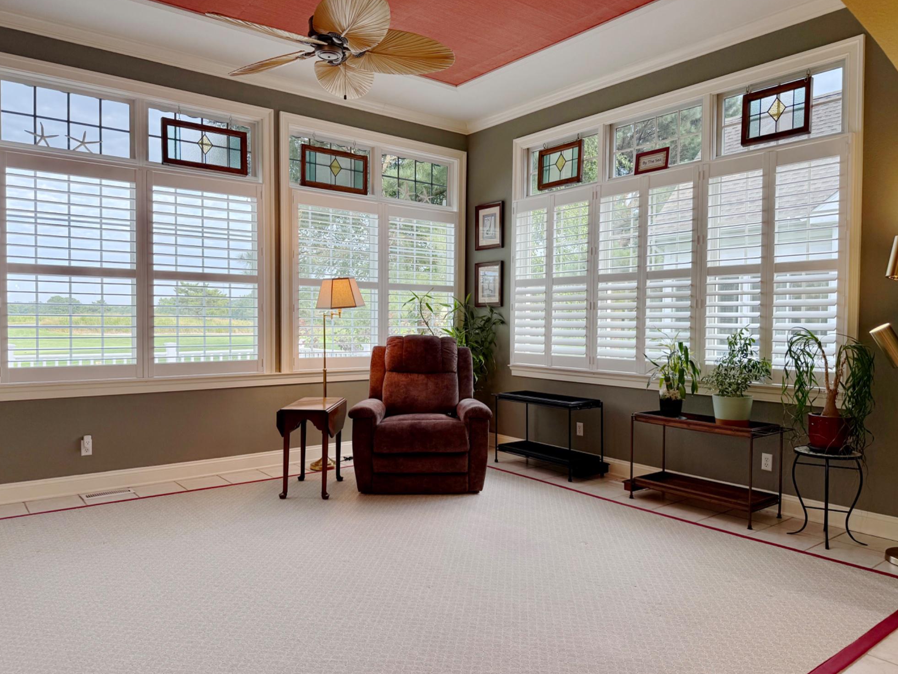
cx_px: 439
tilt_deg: -1.4
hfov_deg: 69.4
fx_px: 649
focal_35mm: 25
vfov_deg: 54.9
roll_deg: -0.7
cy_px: 337
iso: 80
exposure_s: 1/198
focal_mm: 6.76
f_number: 1.78
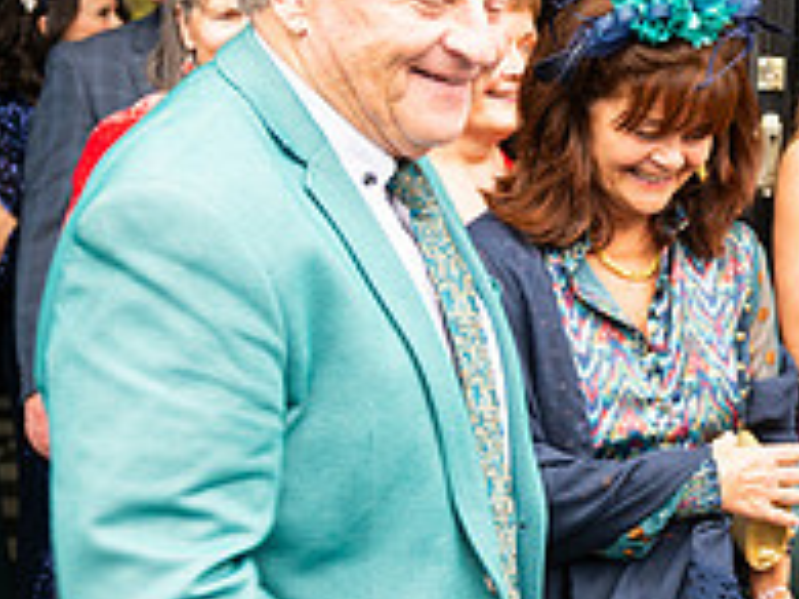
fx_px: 2307
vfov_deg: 14.8
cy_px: 343
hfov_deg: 18.3
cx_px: 1041
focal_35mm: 100
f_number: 3.5
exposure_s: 1/200
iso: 160
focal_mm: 35
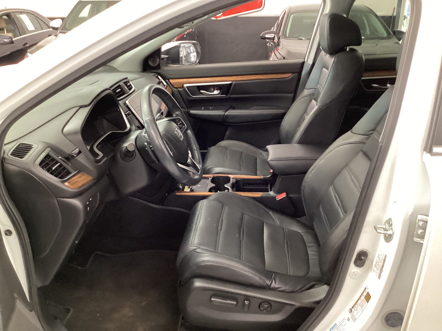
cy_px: 166
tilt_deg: -23.3
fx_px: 396
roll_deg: +0.0
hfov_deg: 58.4
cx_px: 221
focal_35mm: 31
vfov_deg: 45.4
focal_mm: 3.3
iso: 500
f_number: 2.4
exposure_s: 1/30
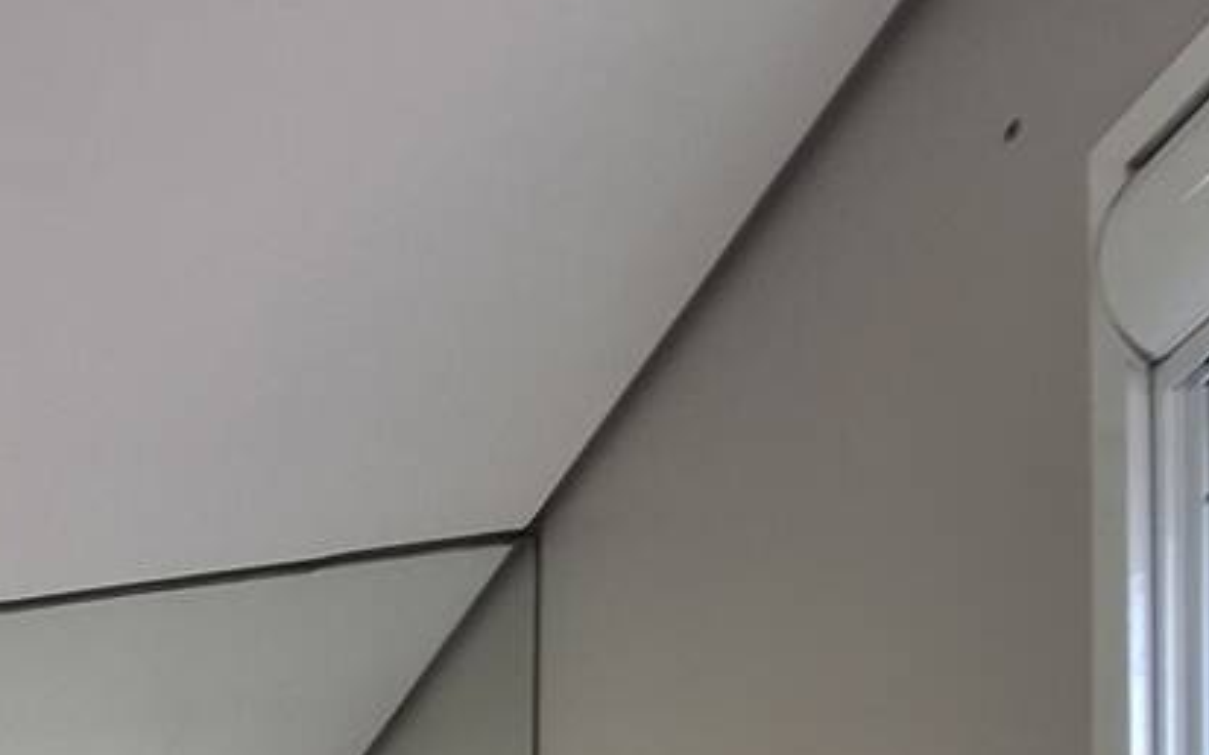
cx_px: -776
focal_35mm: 48
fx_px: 1581
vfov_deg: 18.4
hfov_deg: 25.3
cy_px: 1484
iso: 64
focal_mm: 1.74
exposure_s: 1/40
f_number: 2.2
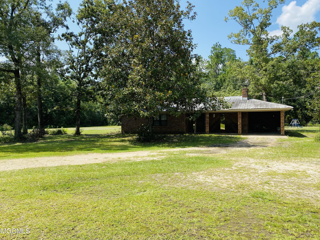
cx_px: 160
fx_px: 240
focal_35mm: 26
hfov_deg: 67.3
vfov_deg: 53.1
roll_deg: -0.1
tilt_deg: +0.2
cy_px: 120
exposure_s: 1/1754
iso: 32
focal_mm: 4.25
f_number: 1.8
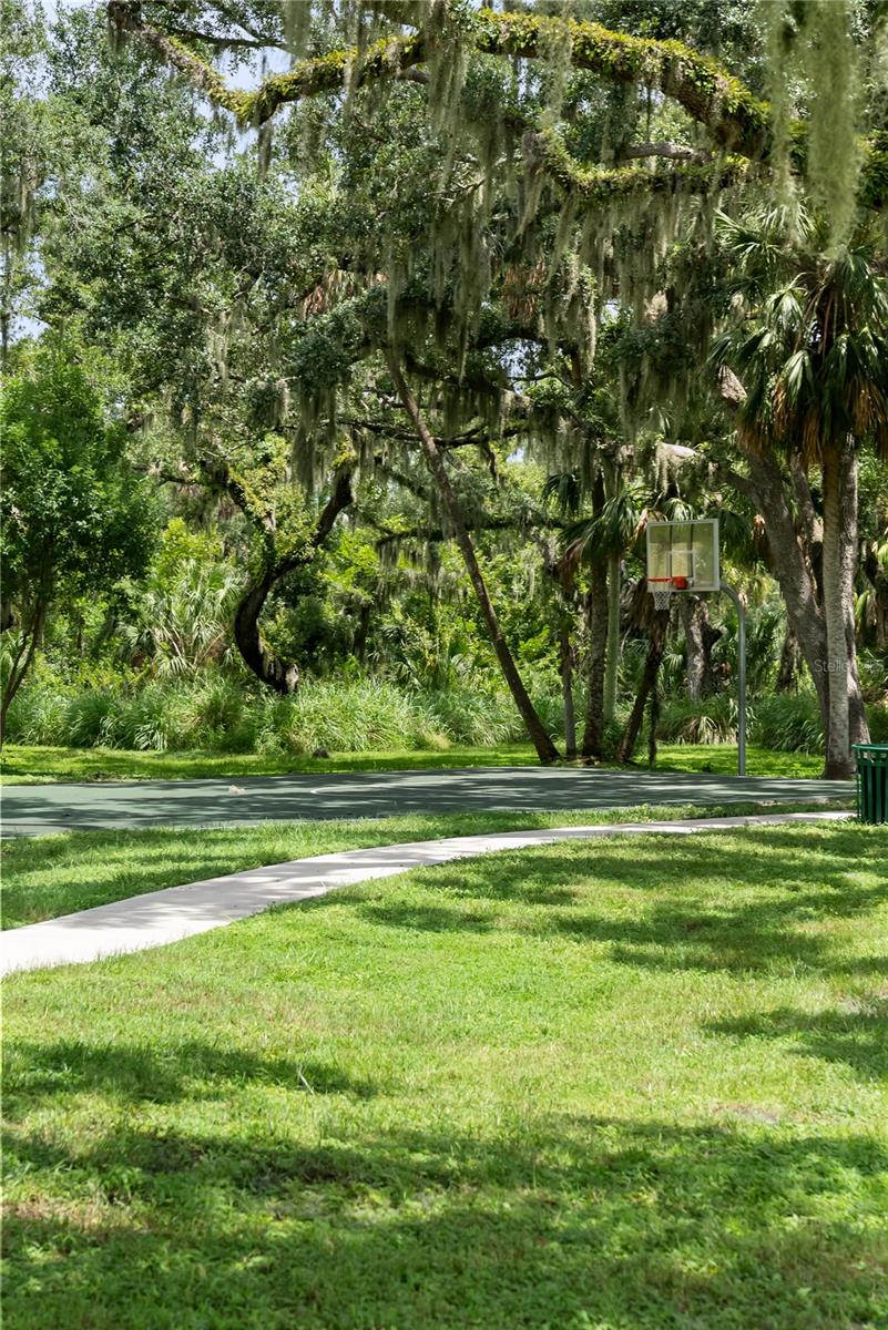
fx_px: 2366
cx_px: 444
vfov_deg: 31.4
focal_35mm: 64
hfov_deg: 21.3
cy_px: 665
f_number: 6.7
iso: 160
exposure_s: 1/125
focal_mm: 64
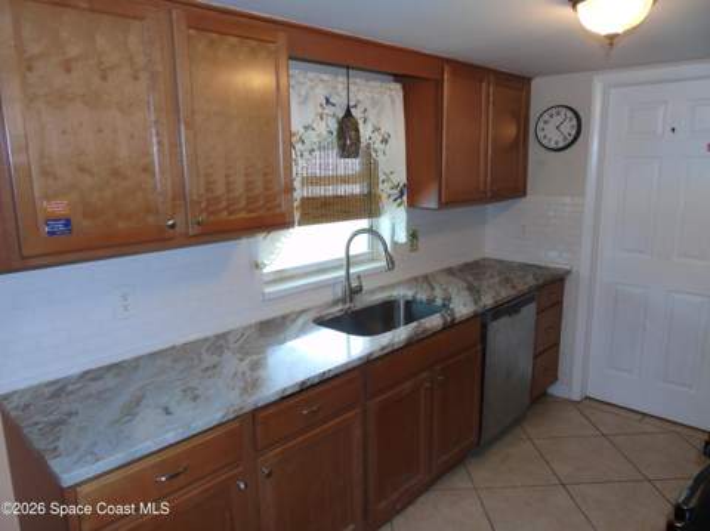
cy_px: 266
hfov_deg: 69.4
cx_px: 355
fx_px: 512
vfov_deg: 54.8
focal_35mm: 25
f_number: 3.4
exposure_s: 1/30
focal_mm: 4.4
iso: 200
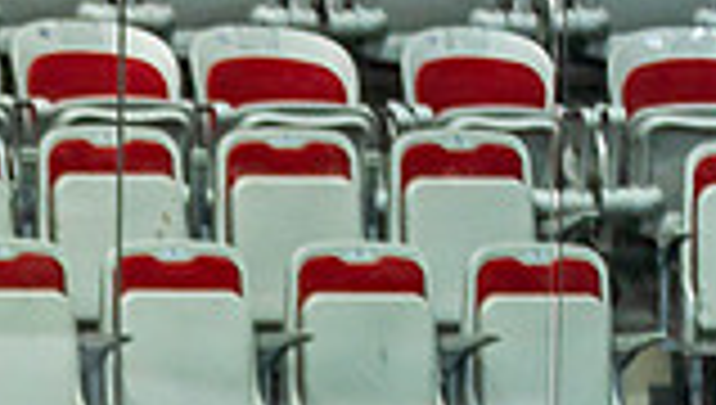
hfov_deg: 3.4
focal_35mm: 623
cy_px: 1000
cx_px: -545
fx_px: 11846
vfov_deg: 2.0
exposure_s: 1/640
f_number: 2.8
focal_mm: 120
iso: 500
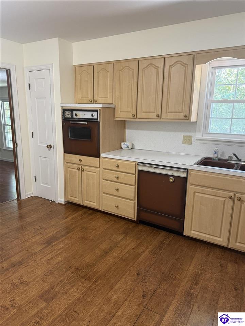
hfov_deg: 56.8
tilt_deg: -11.7
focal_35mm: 24
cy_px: 163
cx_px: 122
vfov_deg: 71.6
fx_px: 226
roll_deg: -1.0
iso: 250
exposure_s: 1/60
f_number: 1.78
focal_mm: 6.76
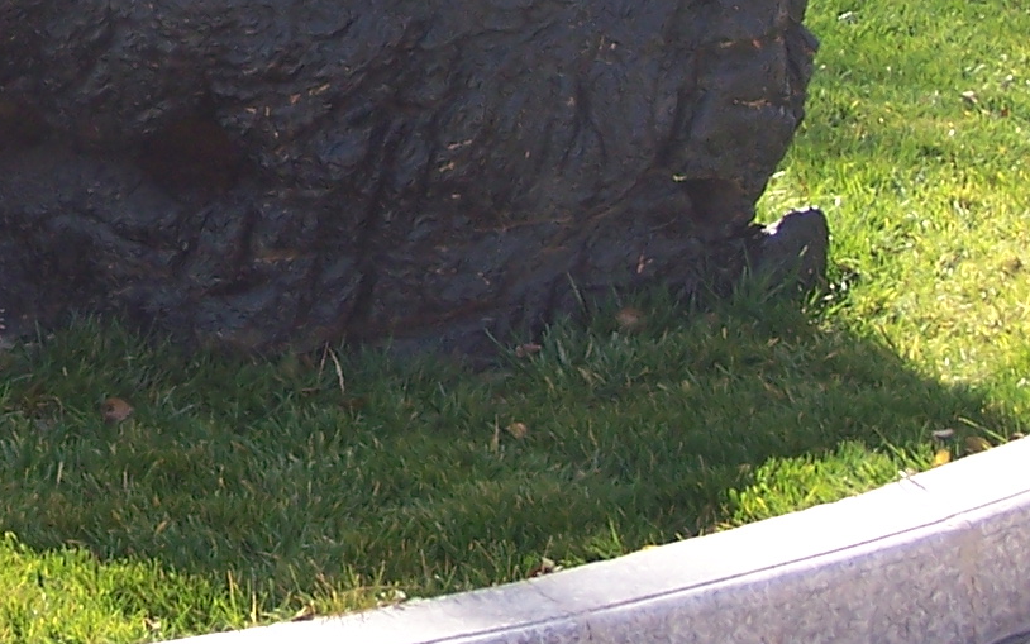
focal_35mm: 161
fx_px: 4520
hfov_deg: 12.8
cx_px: -11
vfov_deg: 8.0
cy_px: -216
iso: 80
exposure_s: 1/250
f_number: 3
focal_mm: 8
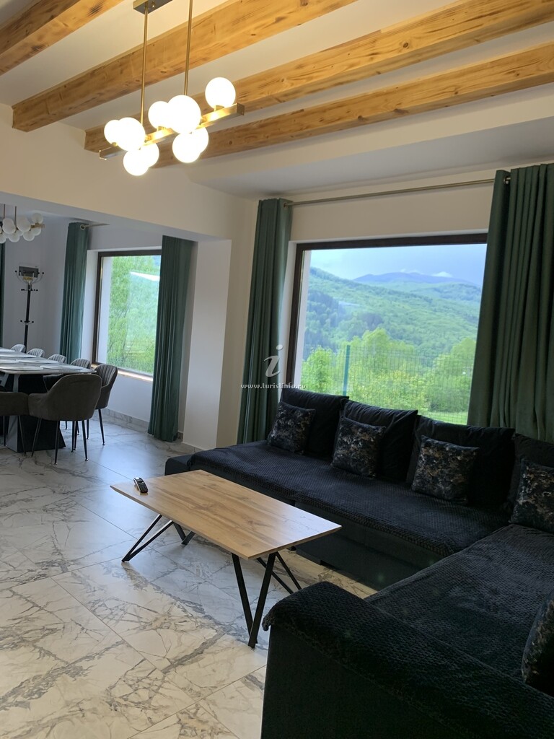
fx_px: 555
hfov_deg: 53.1
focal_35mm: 26
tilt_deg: -3.8
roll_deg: -4.9
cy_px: 370
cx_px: 277
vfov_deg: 67.3
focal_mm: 4.25
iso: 125
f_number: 1.8
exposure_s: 1/60
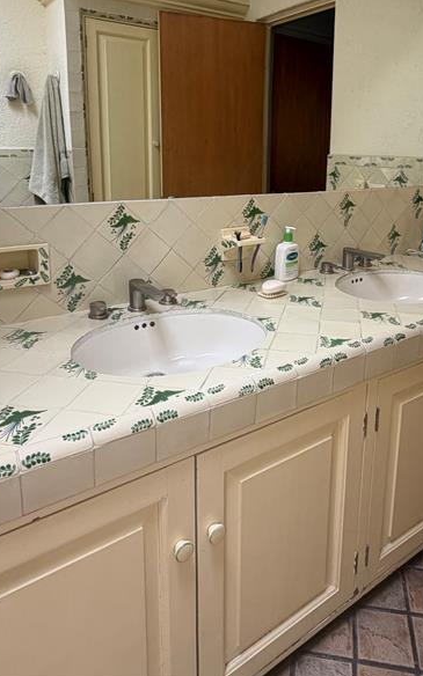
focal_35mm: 26
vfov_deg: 68.9
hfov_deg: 47.2
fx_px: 480
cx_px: 261
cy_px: 238
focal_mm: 2.22
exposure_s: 1/121
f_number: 2.2
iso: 100
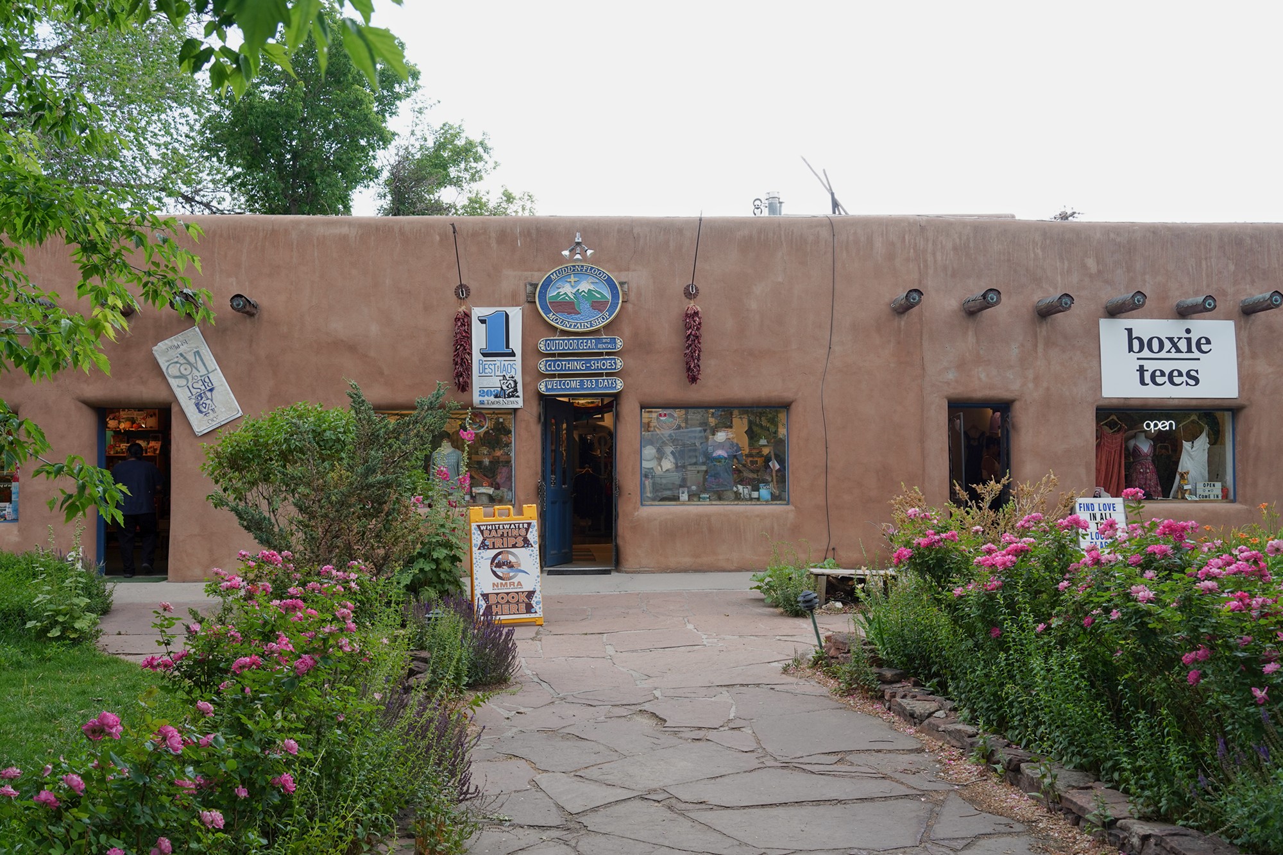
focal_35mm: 33
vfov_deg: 40.0
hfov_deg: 57.2
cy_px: 428
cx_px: 642
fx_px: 1176
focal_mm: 33
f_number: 7.1
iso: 400
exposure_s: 1/100
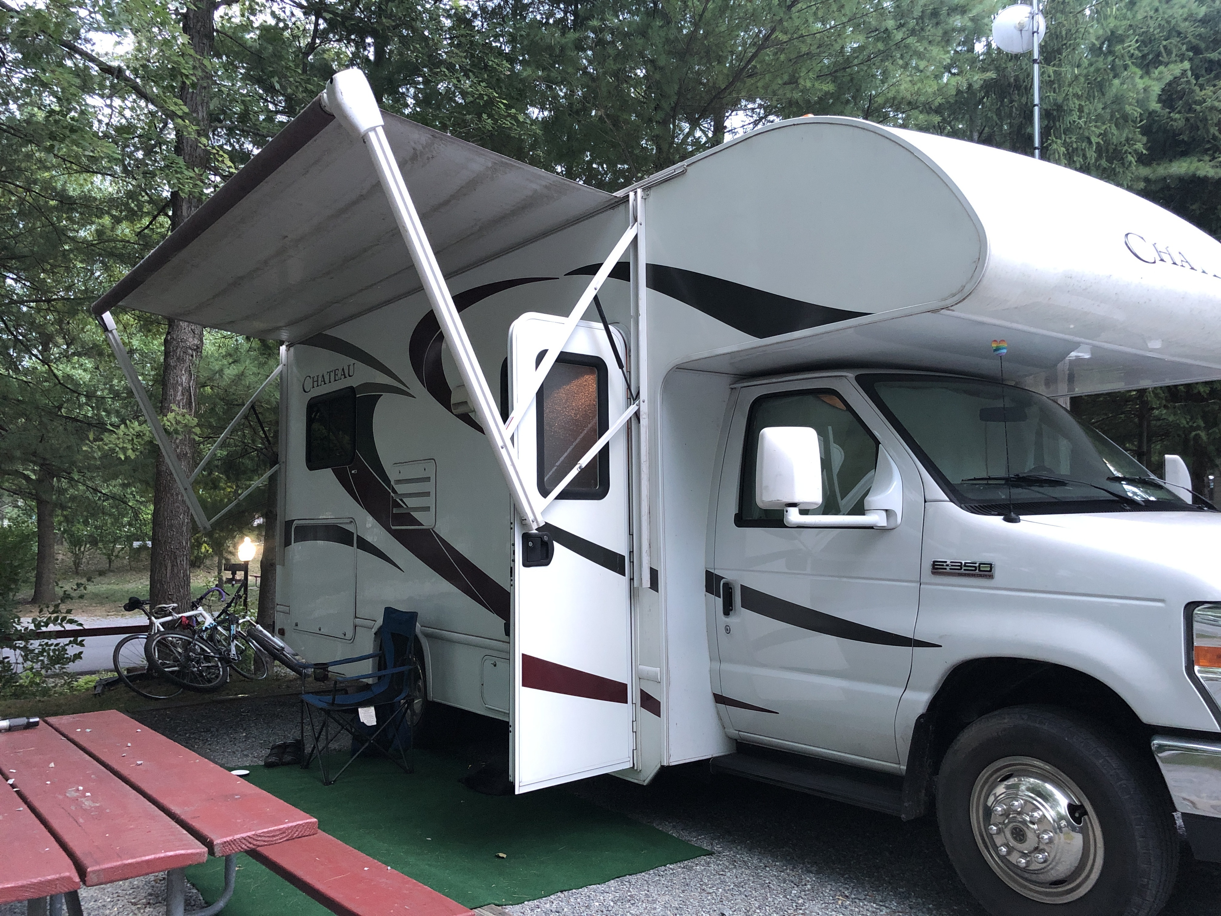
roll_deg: -0.4
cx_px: 610
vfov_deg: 49.7
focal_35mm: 28
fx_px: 988
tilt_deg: +4.8
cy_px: 458
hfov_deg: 63.4
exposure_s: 1/12
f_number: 1.8
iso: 100
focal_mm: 4
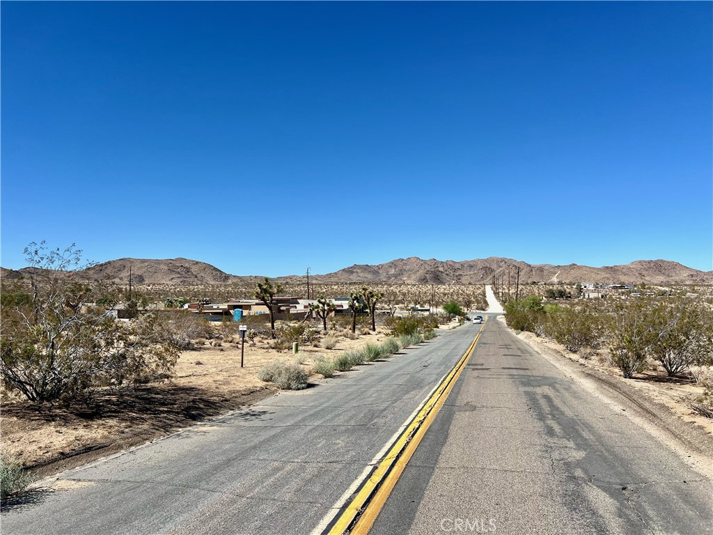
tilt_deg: +2.6
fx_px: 536
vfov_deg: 53.1
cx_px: 356
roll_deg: -0.1
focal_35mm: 26
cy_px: 268
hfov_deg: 67.3
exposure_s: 1/5882
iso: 50
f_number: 1.5
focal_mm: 5.7
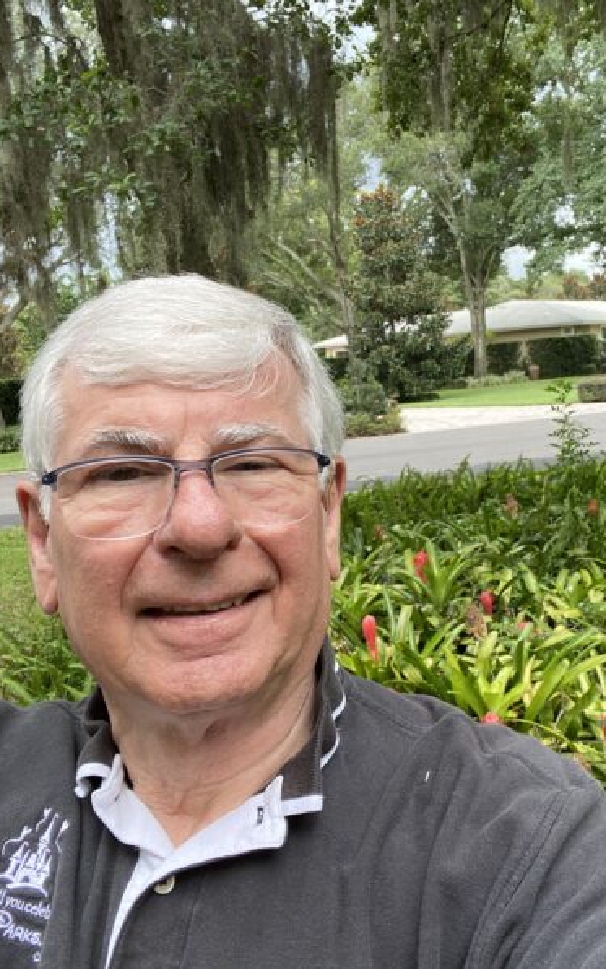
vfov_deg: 59.6
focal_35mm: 32
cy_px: 486
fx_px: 845
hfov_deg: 39.4
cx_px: 351
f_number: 2.2
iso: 25
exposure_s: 1/122
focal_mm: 2.71
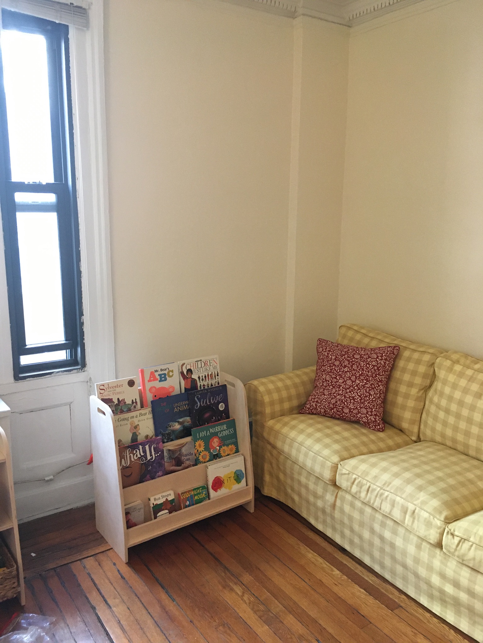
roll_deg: -0.6
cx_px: 242
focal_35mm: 29
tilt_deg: -11.9
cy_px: 322
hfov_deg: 48.2
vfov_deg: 61.7
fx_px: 540
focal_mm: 4.15
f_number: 2.2
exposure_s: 1/30
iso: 200
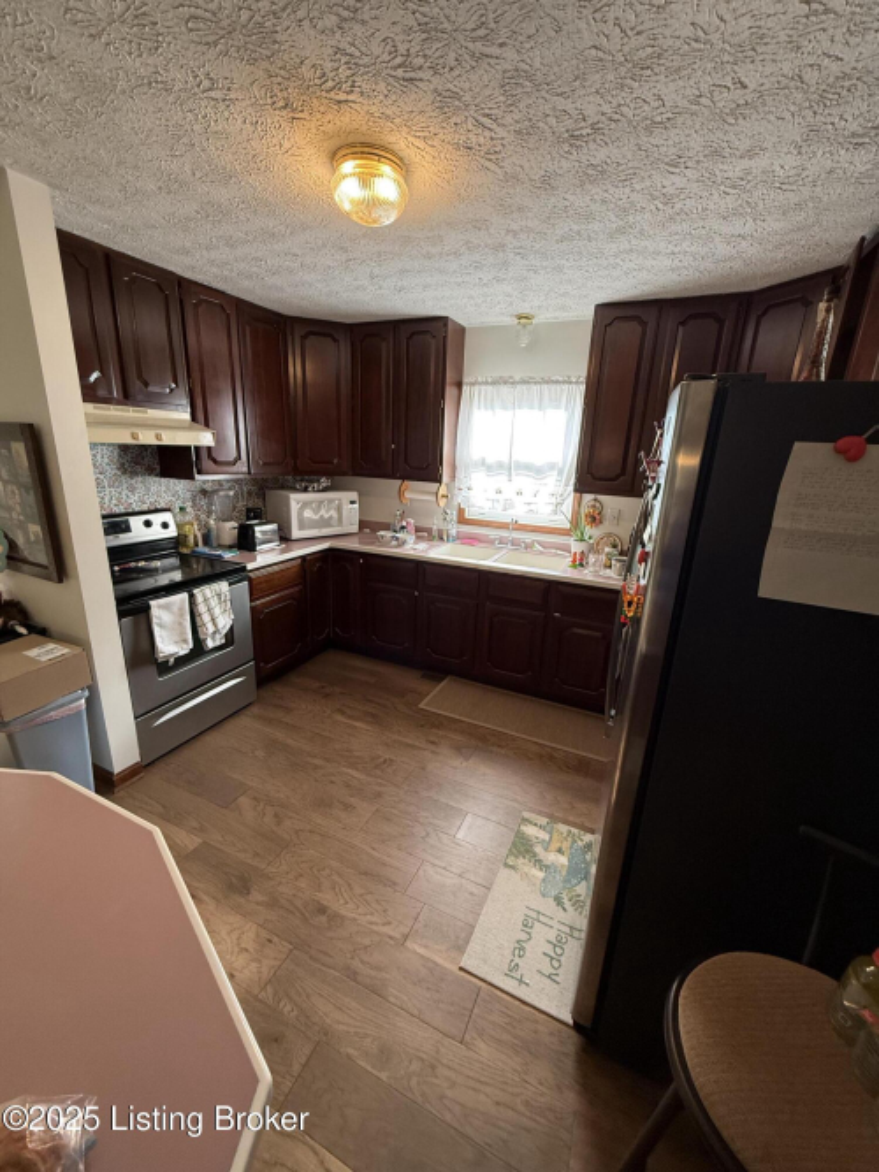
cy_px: 586
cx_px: 440
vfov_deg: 102.1
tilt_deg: -13.8
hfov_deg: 85.7
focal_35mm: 14
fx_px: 474
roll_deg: -1.0
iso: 250
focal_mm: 2.22
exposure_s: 1/120
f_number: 2.2
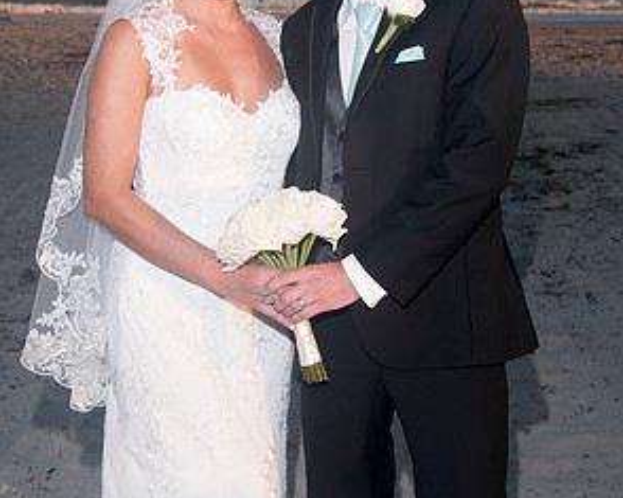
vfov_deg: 17.7
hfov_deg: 22.2
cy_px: 112
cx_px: 313
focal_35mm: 86
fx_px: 1585
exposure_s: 1/250
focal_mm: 40
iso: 100
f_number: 8
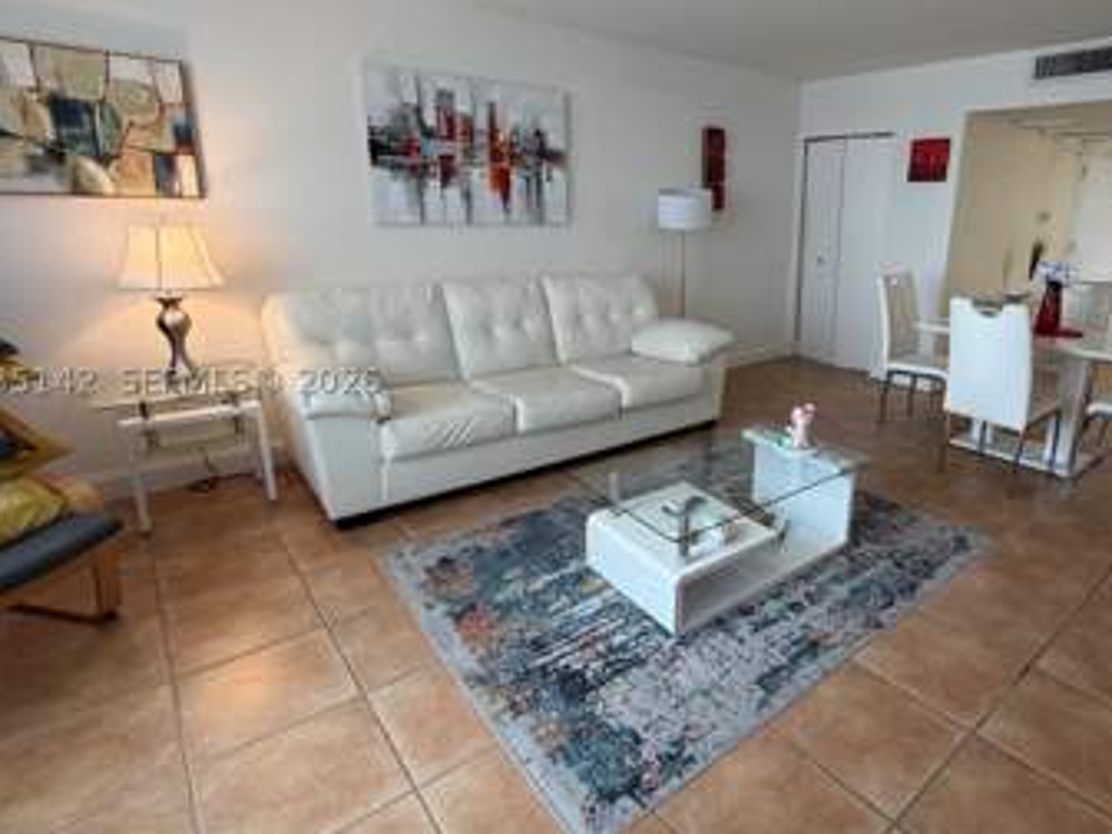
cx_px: 685
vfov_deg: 65.9
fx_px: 642
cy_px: 381
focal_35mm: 20
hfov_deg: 80.4
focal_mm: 2.22
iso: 200
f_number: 2.2
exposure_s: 1/60
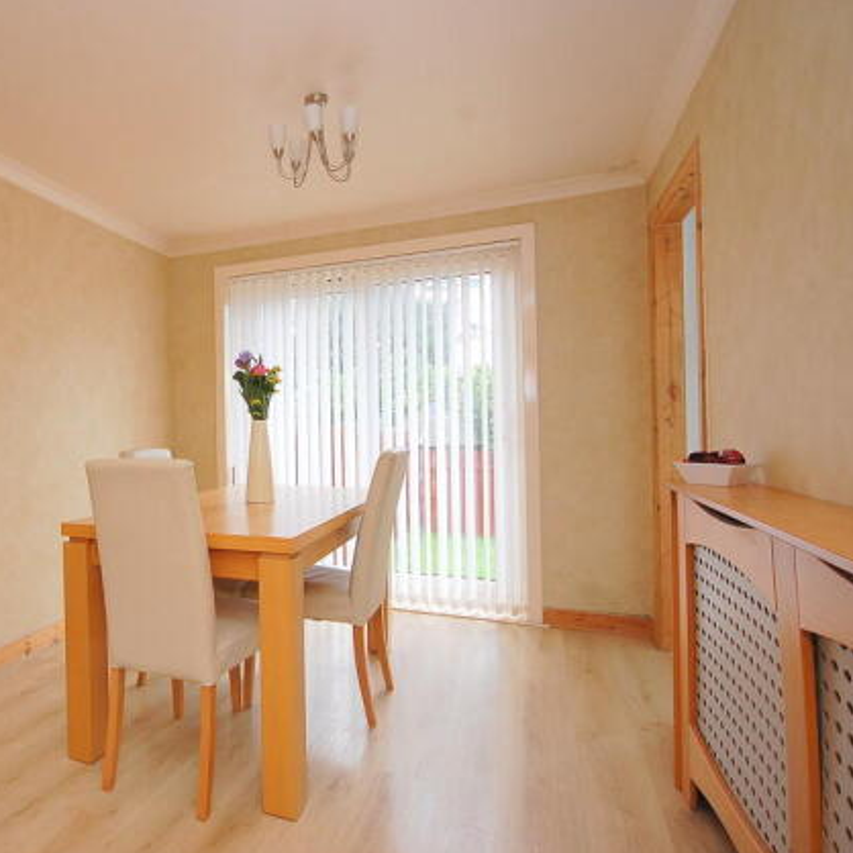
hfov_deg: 70.7
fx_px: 558
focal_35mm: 20
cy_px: 422
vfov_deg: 74.8
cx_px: 233
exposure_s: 1/100
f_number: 5
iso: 400
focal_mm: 10
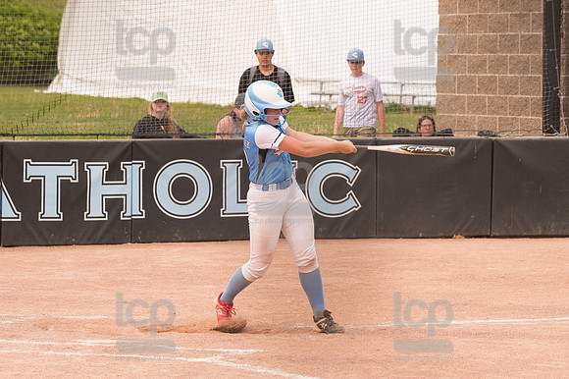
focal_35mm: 202
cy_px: 190
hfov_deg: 10.2
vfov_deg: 6.8
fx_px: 3191
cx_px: 284
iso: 1000
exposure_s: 1/2000
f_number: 5.6
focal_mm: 135
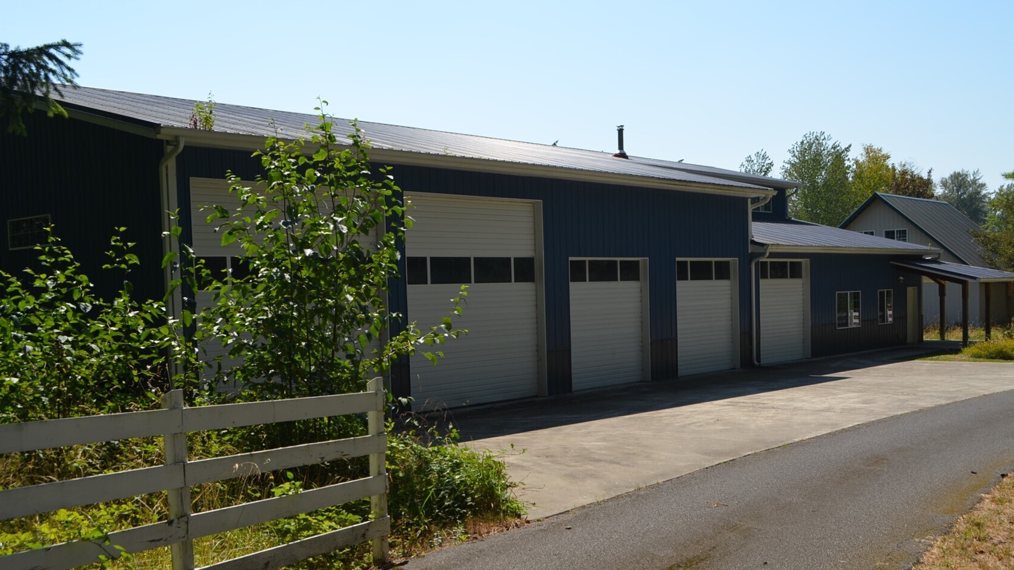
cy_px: 332
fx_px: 1022
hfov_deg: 52.8
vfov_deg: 31.1
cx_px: 509
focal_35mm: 38
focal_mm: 24
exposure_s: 1/200
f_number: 11
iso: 100
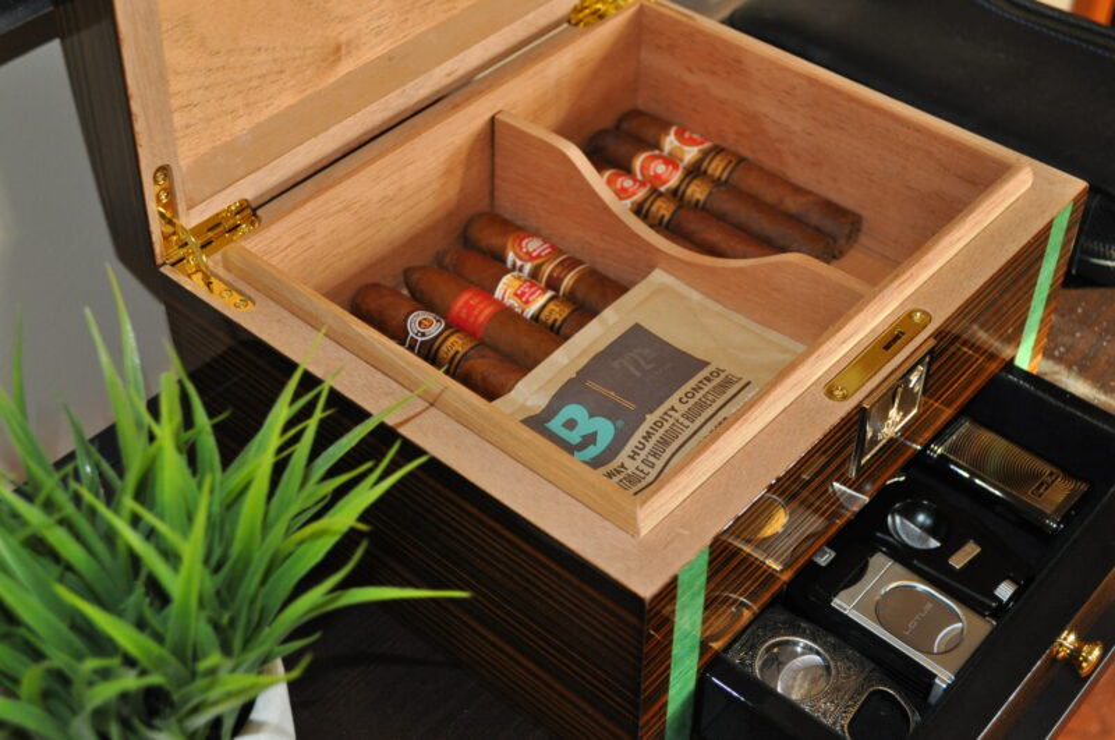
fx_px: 1577
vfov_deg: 26.4
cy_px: 370
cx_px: 558
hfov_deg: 38.9
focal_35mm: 51
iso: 800
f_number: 5
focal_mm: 34
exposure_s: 1/60
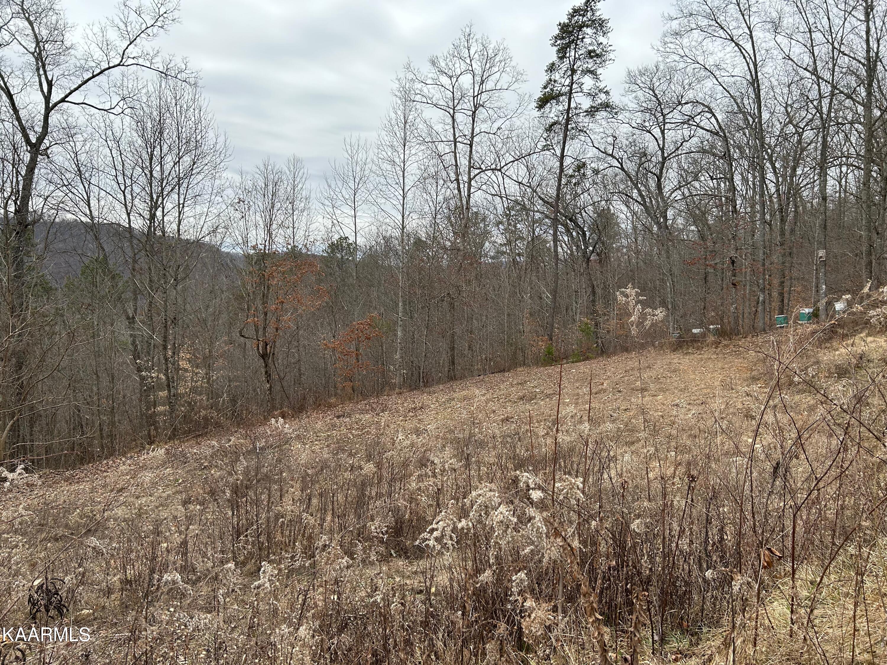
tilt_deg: -3.3
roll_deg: -1.2
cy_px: 332
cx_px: 444
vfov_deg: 53.1
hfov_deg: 67.3
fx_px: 666
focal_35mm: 26
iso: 50
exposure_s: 1/2045
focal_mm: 5.7
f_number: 1.5
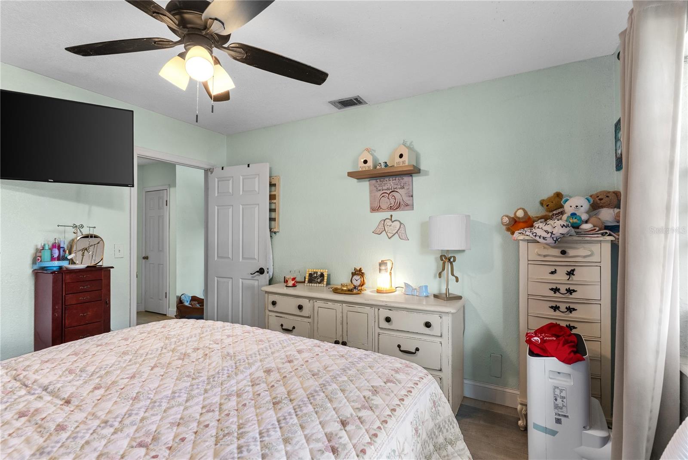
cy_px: 230
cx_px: 344
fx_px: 325
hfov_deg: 93.3
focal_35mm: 17
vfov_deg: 70.5
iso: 400
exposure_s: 1/5
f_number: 8
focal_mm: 17
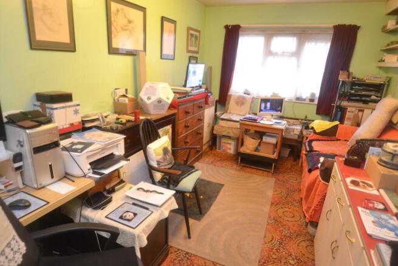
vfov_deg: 59.5
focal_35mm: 21
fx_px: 232
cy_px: 133
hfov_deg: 81.2
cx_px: 199
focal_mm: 14
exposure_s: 1/50
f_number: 4
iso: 1600
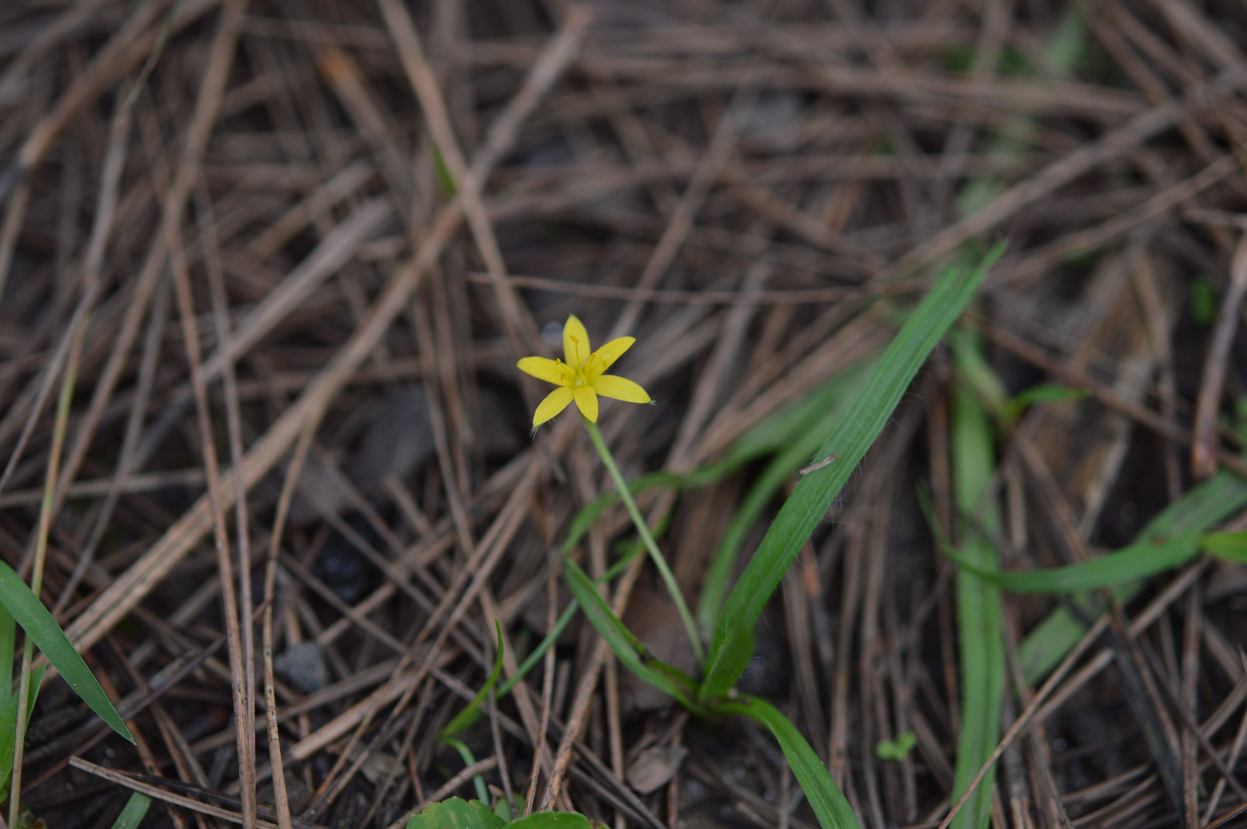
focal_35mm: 90
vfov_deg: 15.2
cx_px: 624
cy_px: 414
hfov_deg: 22.6
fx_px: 3115
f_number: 3.2
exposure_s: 1/800
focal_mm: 60
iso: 200
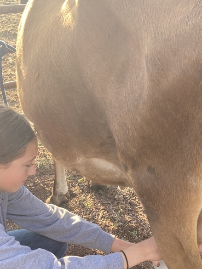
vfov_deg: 38.2
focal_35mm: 49
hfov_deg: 29.7
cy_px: 190
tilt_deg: -31.4
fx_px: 381
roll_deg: +0.7
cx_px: 100
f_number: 1.8
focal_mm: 3.99
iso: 25
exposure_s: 1/120
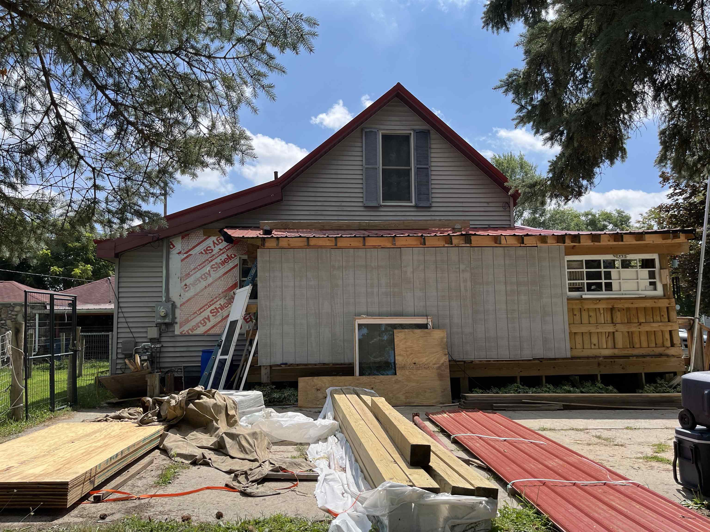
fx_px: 533
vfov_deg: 53.1
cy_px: 266
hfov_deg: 67.3
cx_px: 355
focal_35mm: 26
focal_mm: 5.1
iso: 50
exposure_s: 1/3311
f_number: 1.6
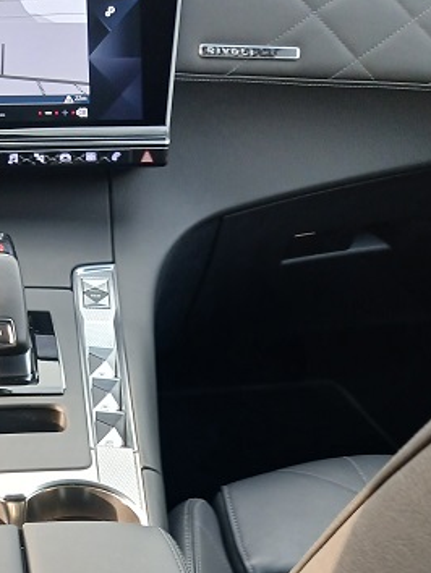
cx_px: 117
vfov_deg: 29.5
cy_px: 579
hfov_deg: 23.8
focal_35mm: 61
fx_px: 1011
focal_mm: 3.98
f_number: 1.8
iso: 160
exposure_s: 1/50
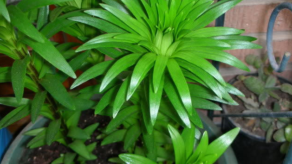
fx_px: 395
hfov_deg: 40.6
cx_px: 147
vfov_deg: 23.4
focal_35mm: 51
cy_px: 109
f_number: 3.5
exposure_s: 1/60.1
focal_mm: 7.7
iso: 50
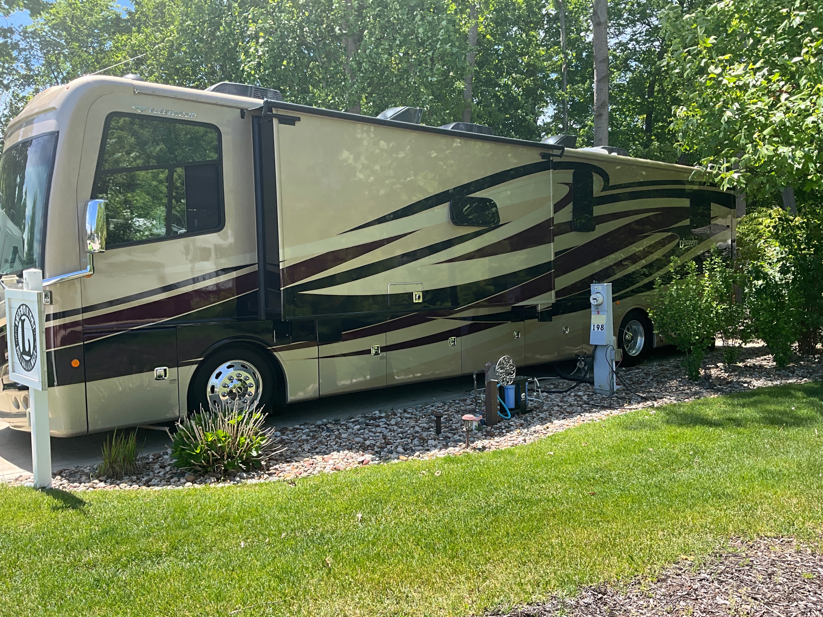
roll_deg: +0.7
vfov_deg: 48.2
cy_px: 308
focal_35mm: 29
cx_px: 412
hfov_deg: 61.7
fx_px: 689
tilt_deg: -2.6
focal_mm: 3
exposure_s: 1/465
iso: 25
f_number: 1.8
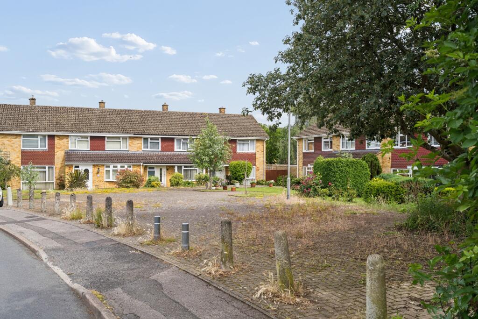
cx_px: 239
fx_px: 465
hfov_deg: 54.4
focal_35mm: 35
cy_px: 160
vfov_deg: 37.9
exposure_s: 1/640
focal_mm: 35
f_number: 6.3
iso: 320
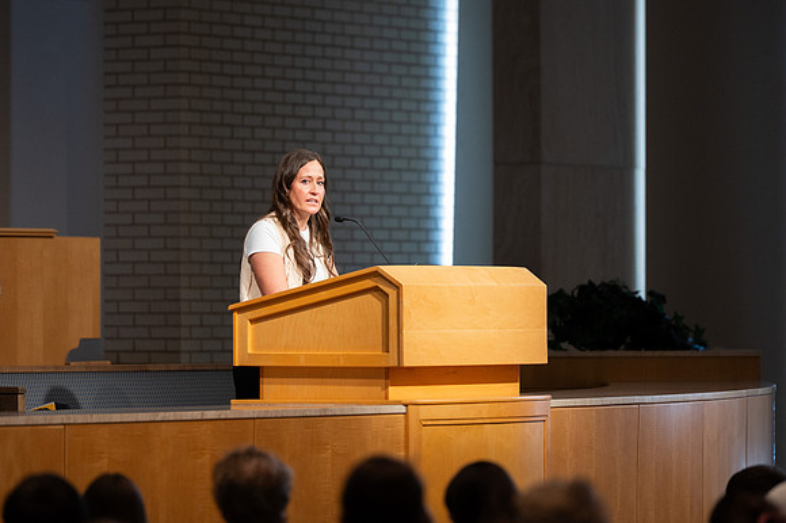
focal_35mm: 207
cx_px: 393
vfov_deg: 6.6
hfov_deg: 9.9
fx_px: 4523
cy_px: 262
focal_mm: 200
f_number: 3.5
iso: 2500
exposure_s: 1/400
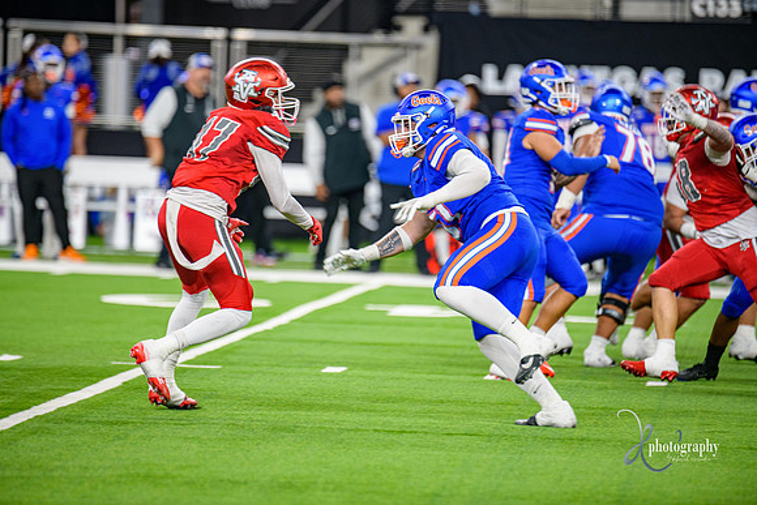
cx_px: 378
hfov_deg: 6.9
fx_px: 6310
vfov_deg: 4.6
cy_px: 252
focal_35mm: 300
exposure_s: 1/400
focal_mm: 300
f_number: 2.8
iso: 1000
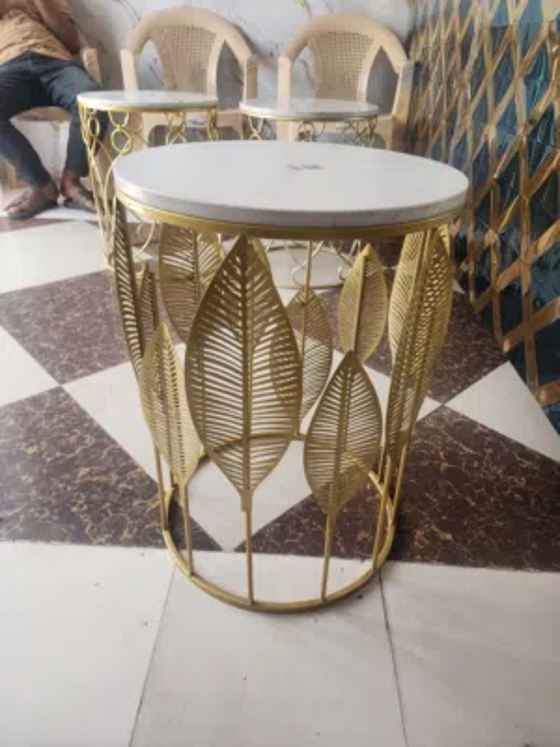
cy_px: 374
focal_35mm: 23
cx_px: 280
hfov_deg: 58.9
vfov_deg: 73.9
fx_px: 496
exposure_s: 1/180
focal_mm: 6.4
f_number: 1.8
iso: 160
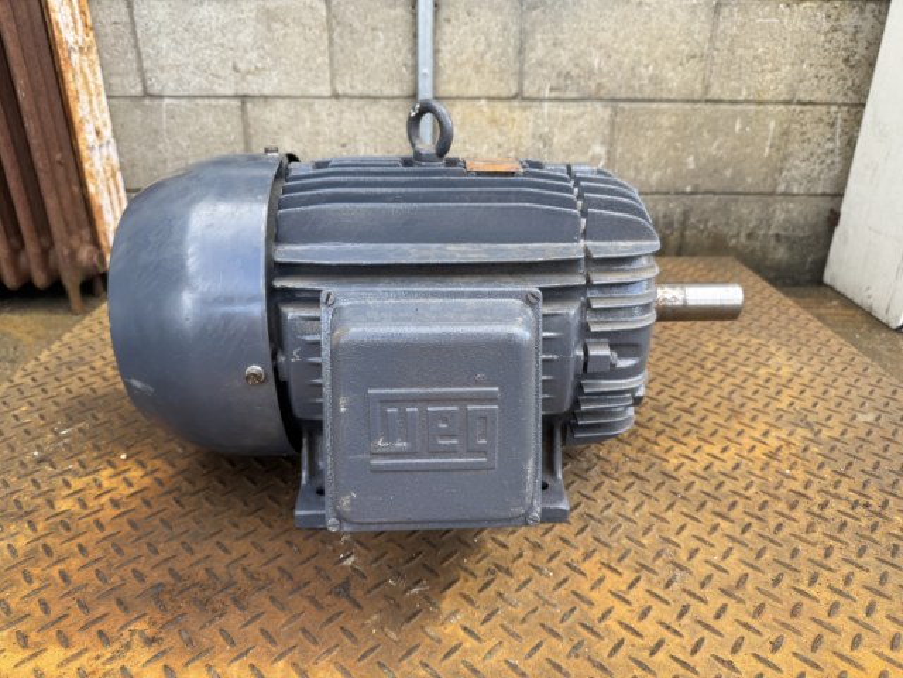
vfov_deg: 56.8
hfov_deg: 71.6
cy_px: 339
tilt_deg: -24.5
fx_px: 626
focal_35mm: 24
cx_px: 452
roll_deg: -0.3
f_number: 1.78
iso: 64
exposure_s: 1/231
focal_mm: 6.76
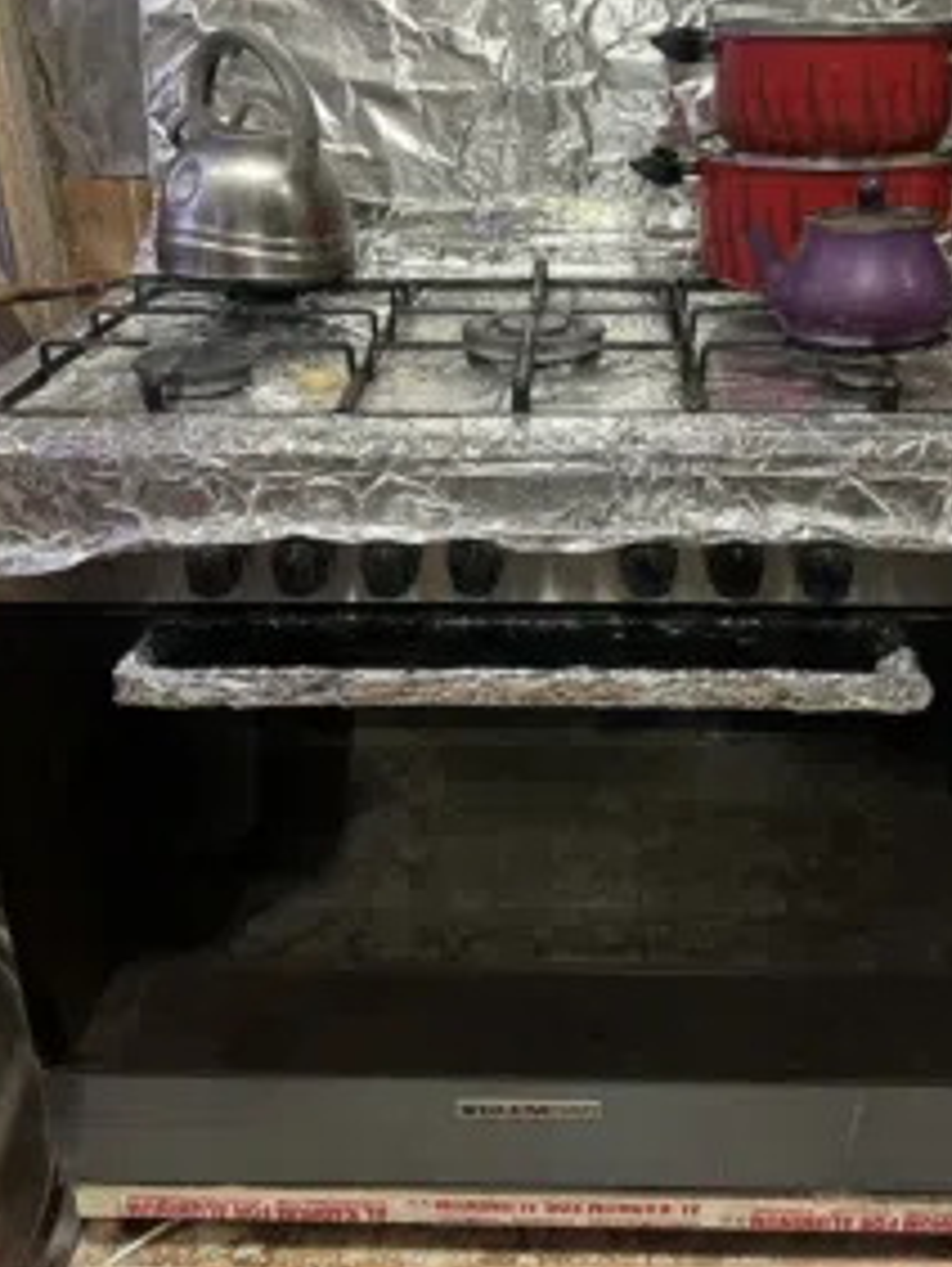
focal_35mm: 34
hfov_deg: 41.7
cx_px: 561
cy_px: 494
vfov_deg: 53.5
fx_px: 1245
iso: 500
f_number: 1.78
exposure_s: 1/50
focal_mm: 6.86
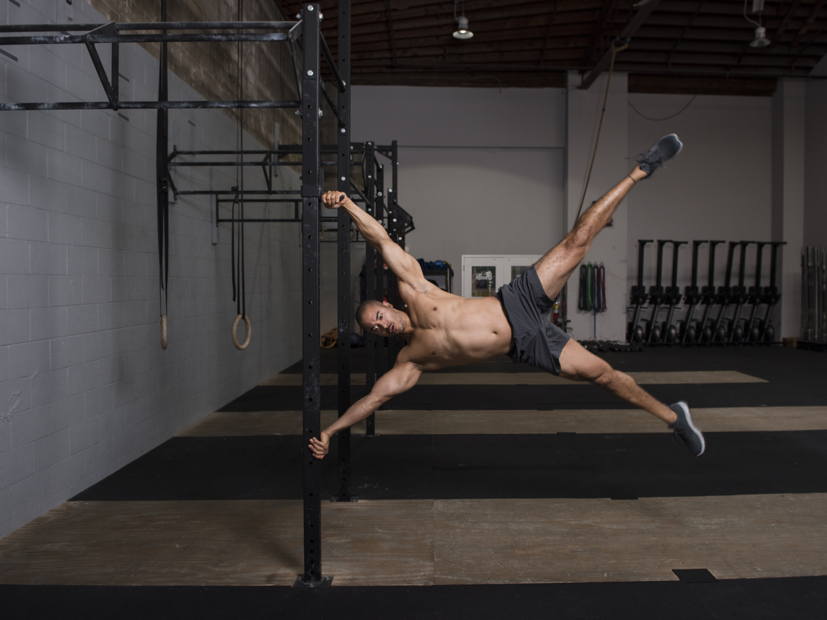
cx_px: 446
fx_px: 621
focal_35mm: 26
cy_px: 310
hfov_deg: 67.2
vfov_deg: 53.1
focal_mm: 24
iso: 500
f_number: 4.5
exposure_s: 1/200
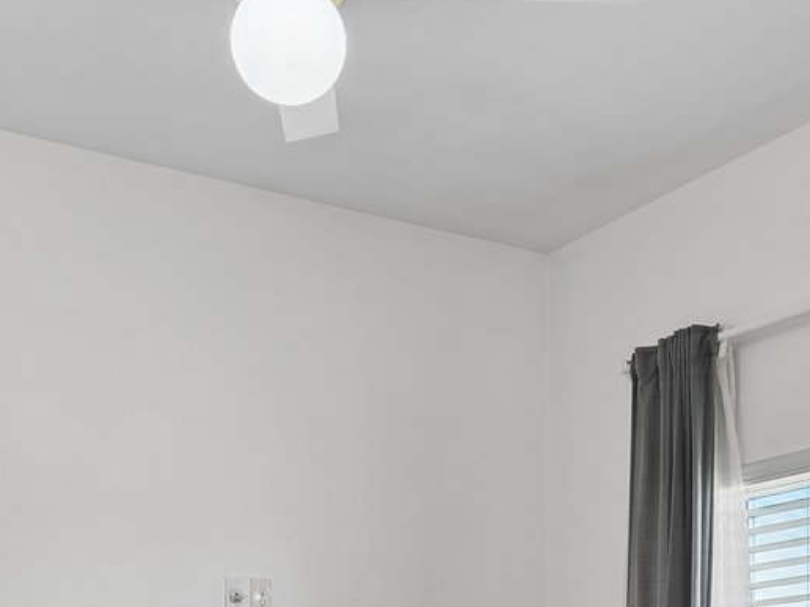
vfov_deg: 21.9
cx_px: 449
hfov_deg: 31.7
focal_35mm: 61
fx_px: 1427
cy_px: 758
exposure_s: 1/13
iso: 200
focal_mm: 16
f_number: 8
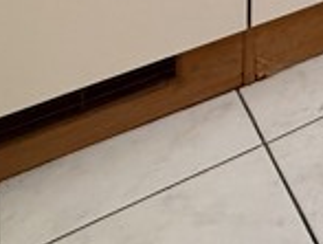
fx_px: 711
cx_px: 622
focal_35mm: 76
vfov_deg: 12.9
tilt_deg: +0.9
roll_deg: +0.1
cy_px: -396
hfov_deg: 18.4
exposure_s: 1/50
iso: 320
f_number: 2.2
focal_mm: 2.22
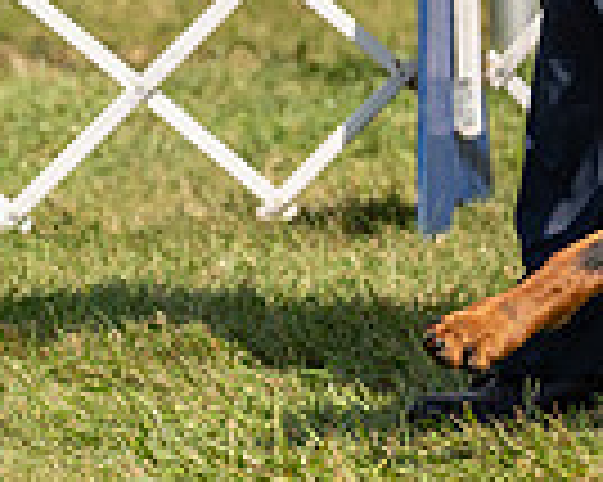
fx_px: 13660
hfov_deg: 2.5
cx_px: 803
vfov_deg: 2.0
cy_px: -360
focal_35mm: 766
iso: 200
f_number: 2.8
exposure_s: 1/3200
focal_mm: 162
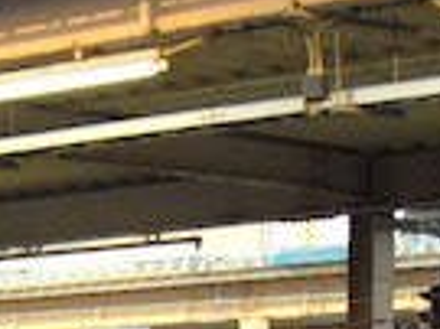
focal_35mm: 207
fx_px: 2629
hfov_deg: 8.6
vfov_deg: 6.8
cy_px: 749
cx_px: -684
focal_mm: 5.7
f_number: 2.8
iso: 400
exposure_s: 1/250
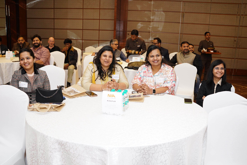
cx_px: 124
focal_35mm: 35
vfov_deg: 37.9
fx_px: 240
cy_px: 82
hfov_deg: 54.4
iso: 2500
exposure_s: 1/125
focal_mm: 35
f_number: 5
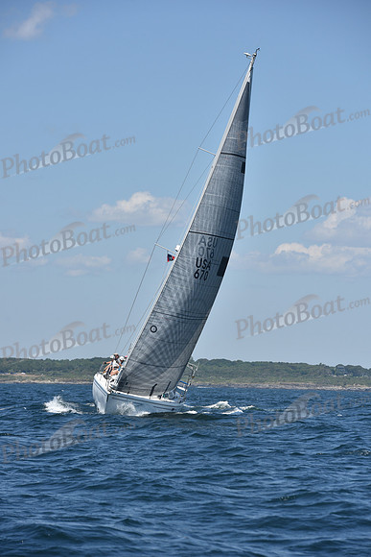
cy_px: 278
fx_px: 2472
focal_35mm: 160
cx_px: 186
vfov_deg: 12.8
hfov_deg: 8.6
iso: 200
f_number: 8
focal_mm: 160
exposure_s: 1/1000
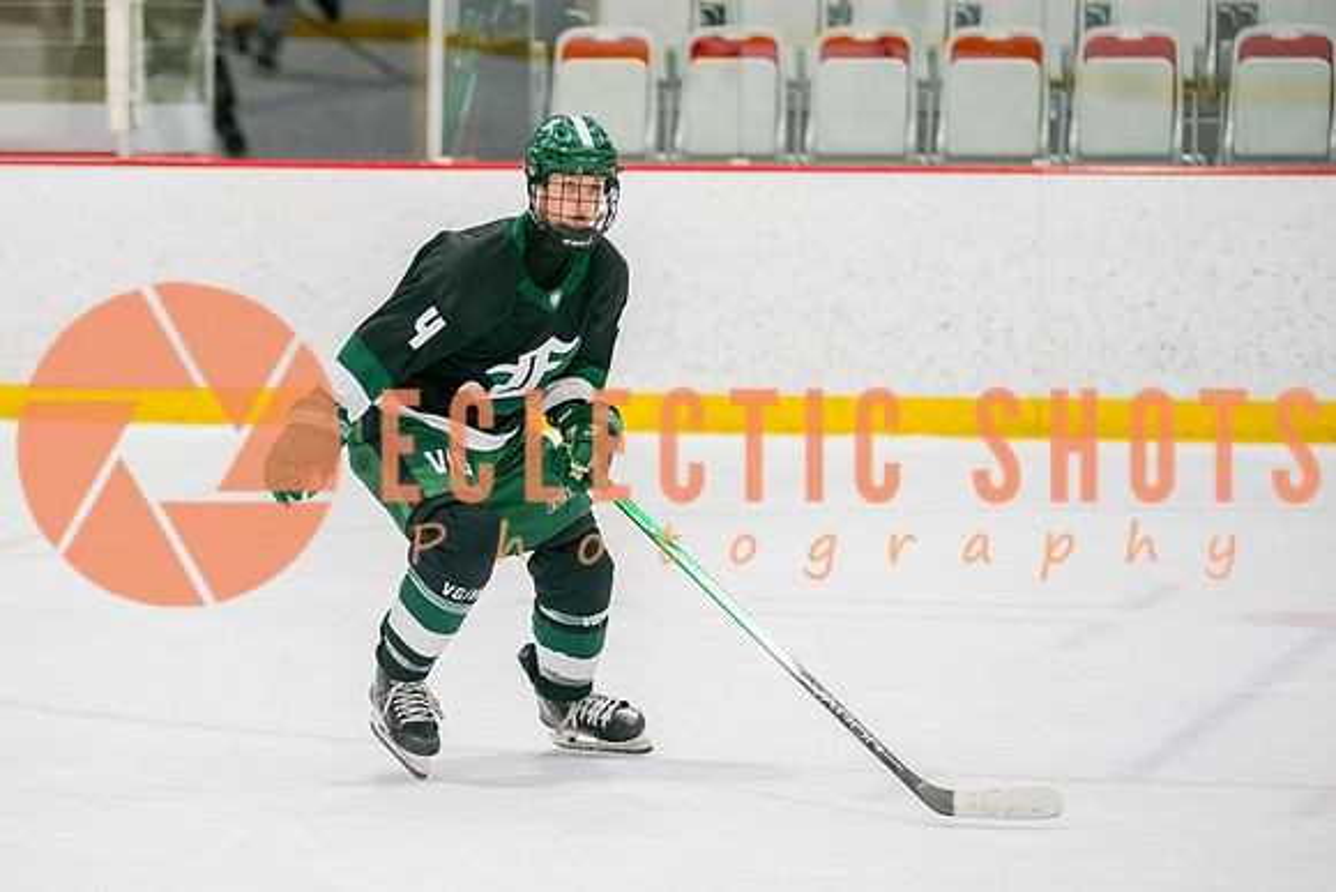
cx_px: 476
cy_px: 370
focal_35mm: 202
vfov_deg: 6.8
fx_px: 7515
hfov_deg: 10.2
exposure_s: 1/640
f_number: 3.2
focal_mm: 155
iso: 800
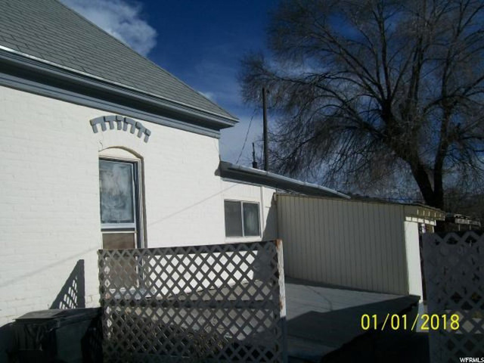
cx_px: 242
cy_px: 182
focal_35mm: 36
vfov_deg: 39.7
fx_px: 503
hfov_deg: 51.4
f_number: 4.8
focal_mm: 6
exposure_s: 1/1401
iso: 80
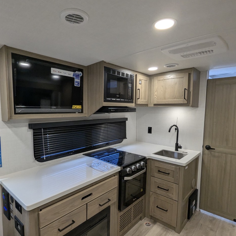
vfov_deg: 72.1
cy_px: 124
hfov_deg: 71.9
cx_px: 104
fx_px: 162
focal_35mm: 21
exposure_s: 1/135
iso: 213
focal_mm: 2.35
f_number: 2.2
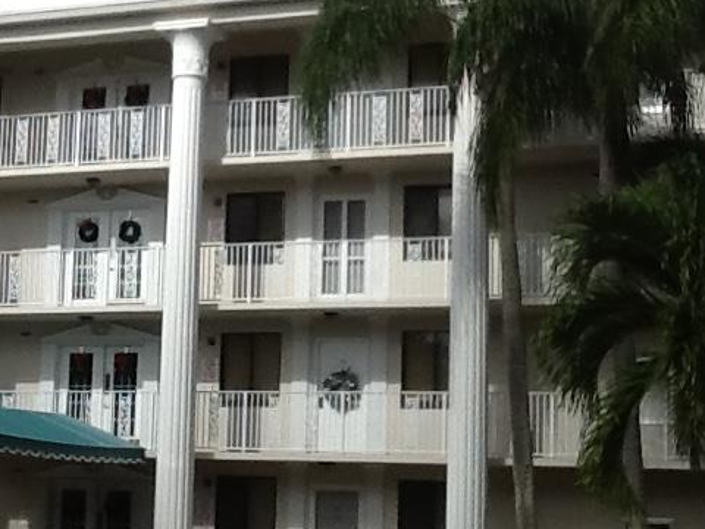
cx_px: 138
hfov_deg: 22.0
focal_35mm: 88
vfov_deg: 16.8
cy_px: 263
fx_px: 1792
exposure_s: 1/2232
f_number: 2.4
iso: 40
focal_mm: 2.03
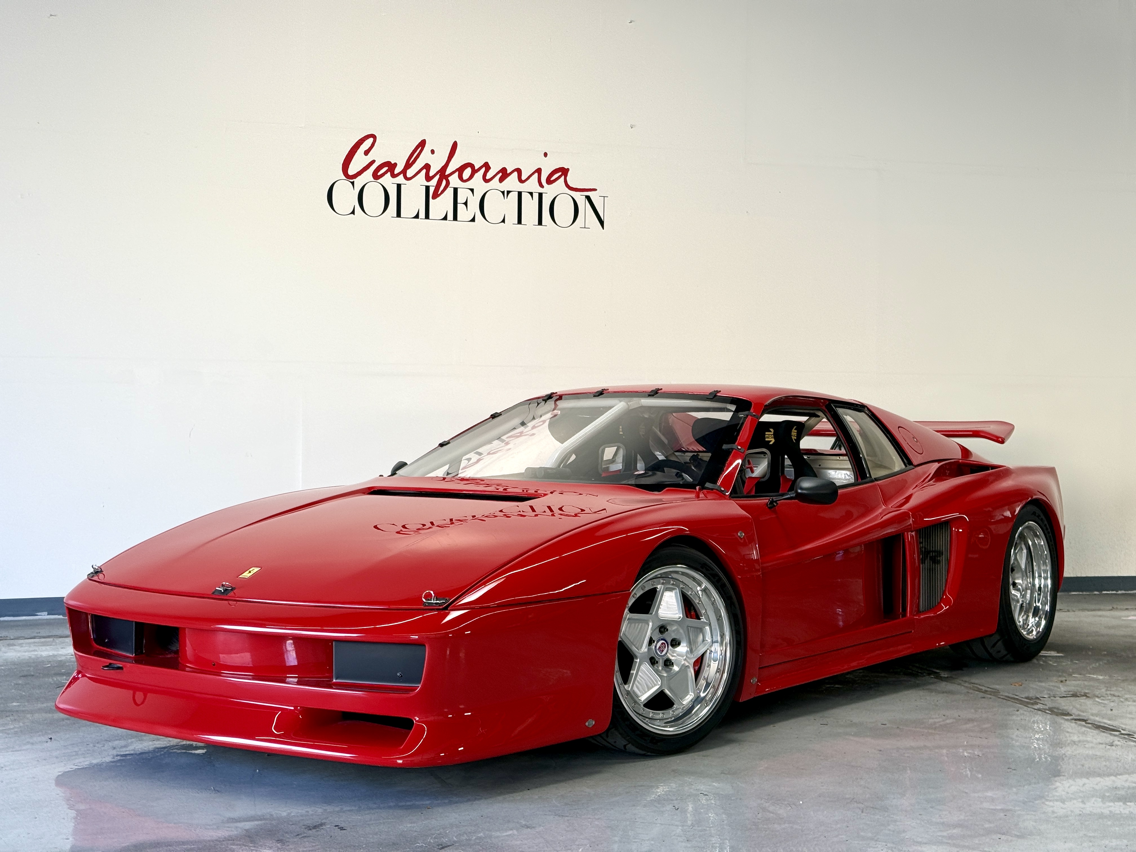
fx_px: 1575
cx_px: 568
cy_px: 426
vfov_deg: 30.3
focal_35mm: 48
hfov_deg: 39.7
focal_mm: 6.76
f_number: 1.78
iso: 64
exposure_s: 1/121
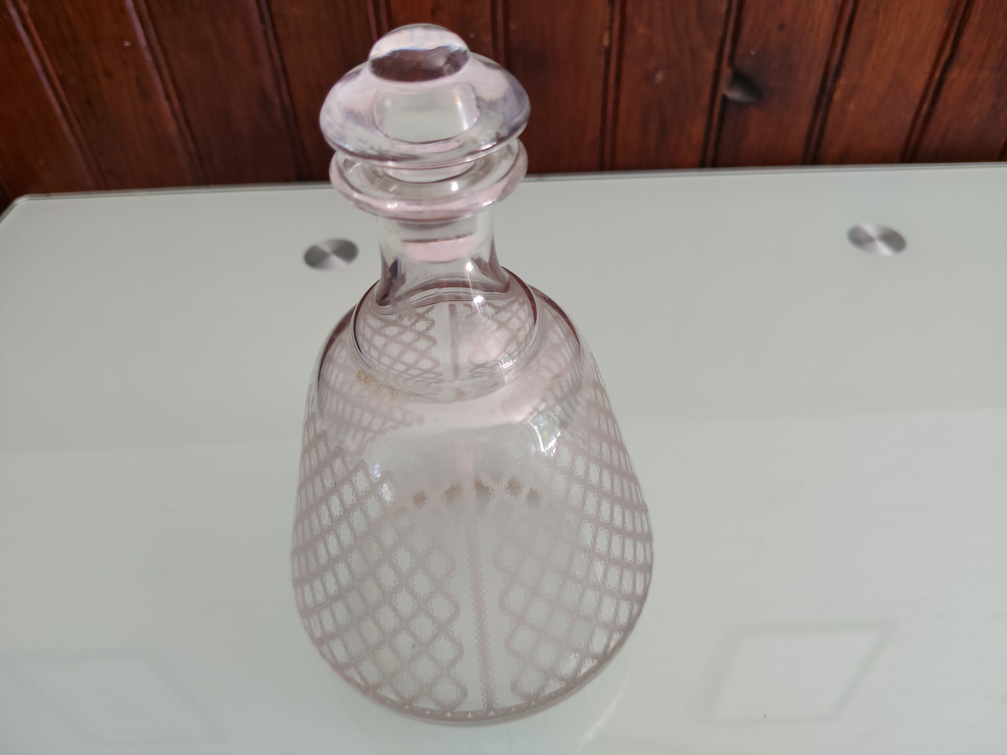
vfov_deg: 56.8
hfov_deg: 71.6
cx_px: 504
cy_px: 378
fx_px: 698
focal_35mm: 24
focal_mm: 5.24
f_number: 1.7
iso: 476
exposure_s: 1/100
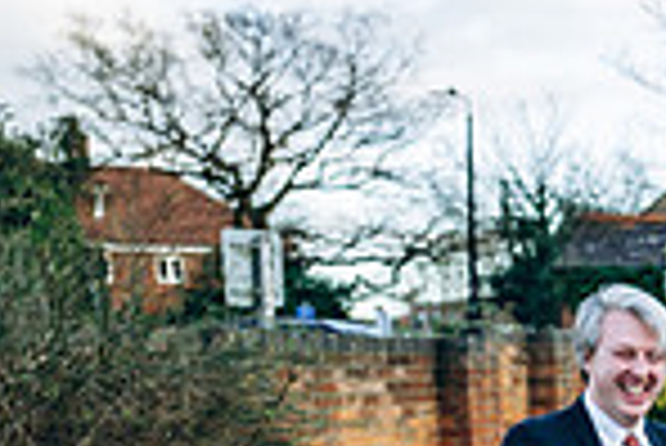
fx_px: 1741
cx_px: 1112
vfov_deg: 13.7
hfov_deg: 18.2
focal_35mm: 94
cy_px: 669
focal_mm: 24
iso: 250
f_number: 3.2
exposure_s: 1/400
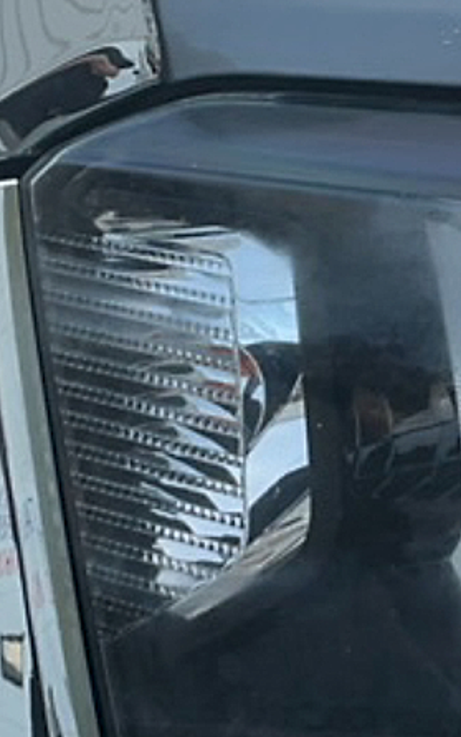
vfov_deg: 18.3
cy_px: 365
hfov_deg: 11.3
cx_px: 504
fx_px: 2290
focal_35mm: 114
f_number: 1.8
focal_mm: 3
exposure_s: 1/272
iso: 25
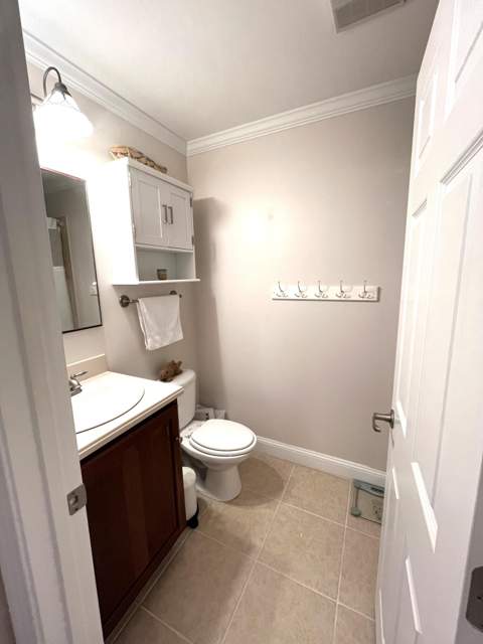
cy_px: 322
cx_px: 242
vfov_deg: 102.1
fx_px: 260
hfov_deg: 85.7
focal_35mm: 14
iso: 250
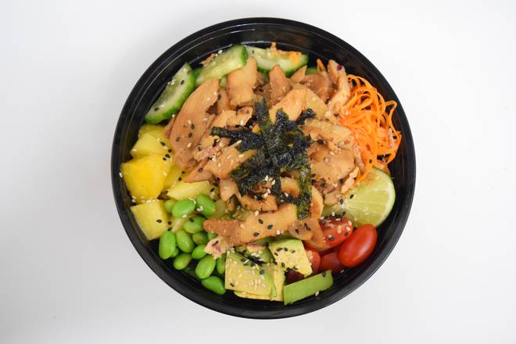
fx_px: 516
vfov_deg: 36.9
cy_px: 172
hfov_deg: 53.1
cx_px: 258
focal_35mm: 36
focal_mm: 24
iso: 3200
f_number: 4
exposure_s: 1/60
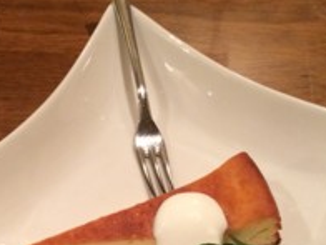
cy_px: 215
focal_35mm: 69
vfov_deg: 20.9
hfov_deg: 27.9
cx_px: 100
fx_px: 650
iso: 320
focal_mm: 4.12
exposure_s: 1/24
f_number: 2.2
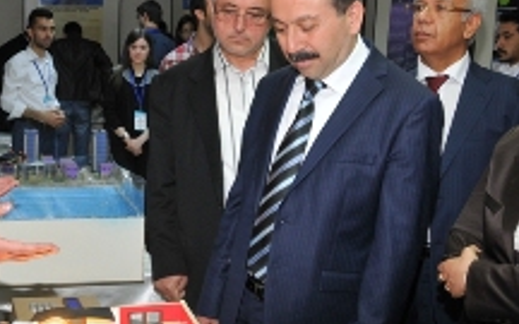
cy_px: 238
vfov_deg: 22.6
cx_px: 77
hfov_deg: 34.2
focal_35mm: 57
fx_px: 806
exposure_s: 1/60
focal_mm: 18
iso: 500
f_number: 5.6
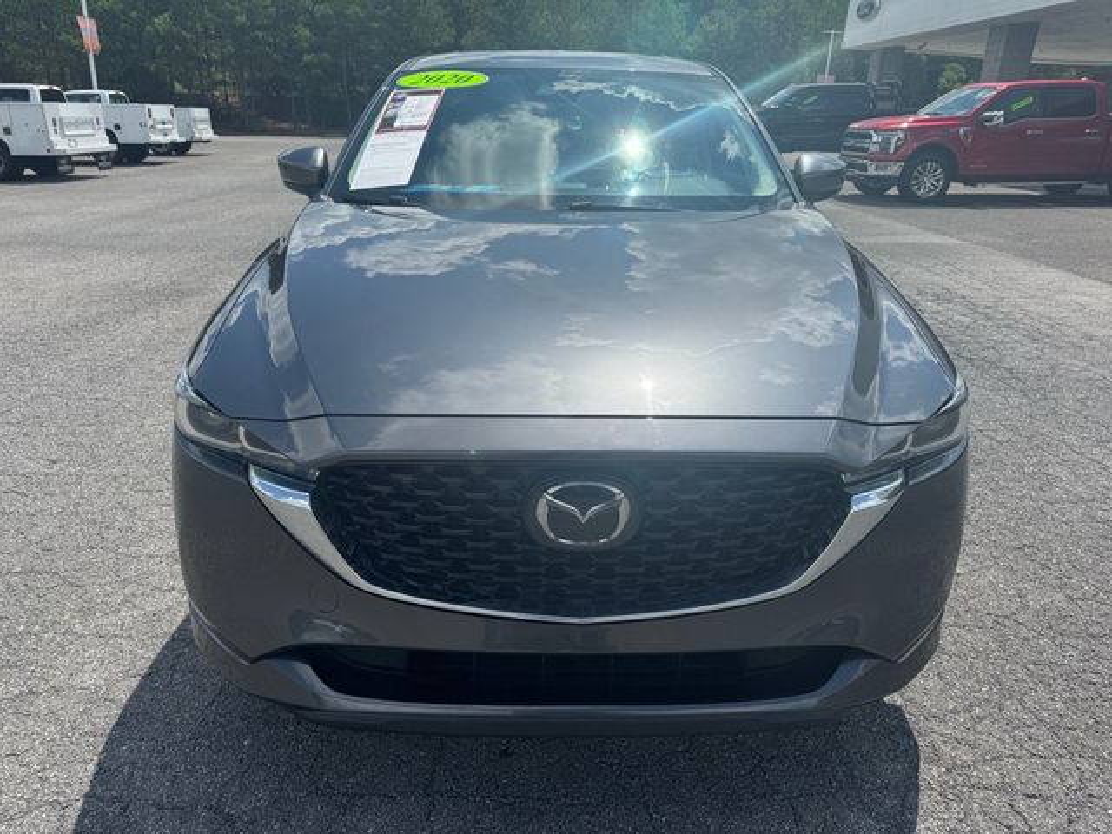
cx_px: 556
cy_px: 417
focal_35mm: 24
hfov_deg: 71.6
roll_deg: -3.7
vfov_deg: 56.8
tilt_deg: -21.4
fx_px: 771
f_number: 1.78
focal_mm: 6.76
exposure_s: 1/6410
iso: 80
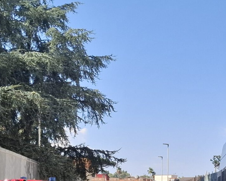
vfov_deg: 18.5
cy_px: 195
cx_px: 228
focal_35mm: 80
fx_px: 535
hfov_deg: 22.9
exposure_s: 1/1786
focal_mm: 5.54
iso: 50
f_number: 1.8
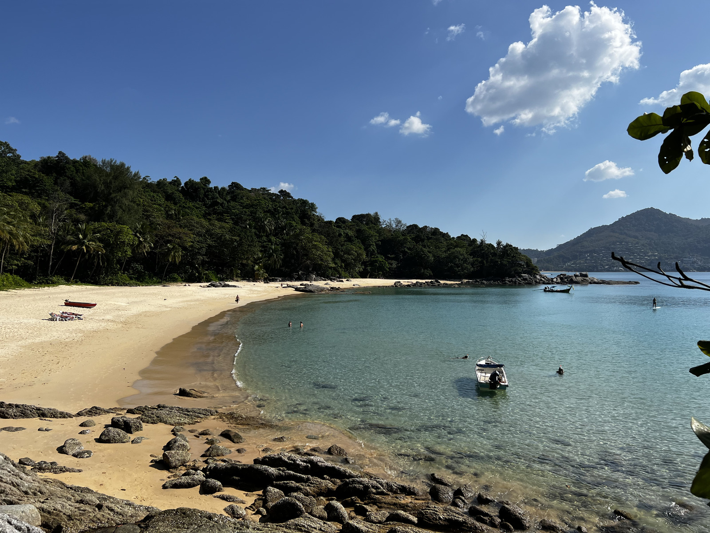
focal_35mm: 26
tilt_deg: -0.2
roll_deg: +0.6
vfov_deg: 53.1
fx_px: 533
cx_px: 355
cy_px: 266
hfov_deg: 67.3
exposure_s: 1/7463
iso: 50
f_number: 1.5
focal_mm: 5.7
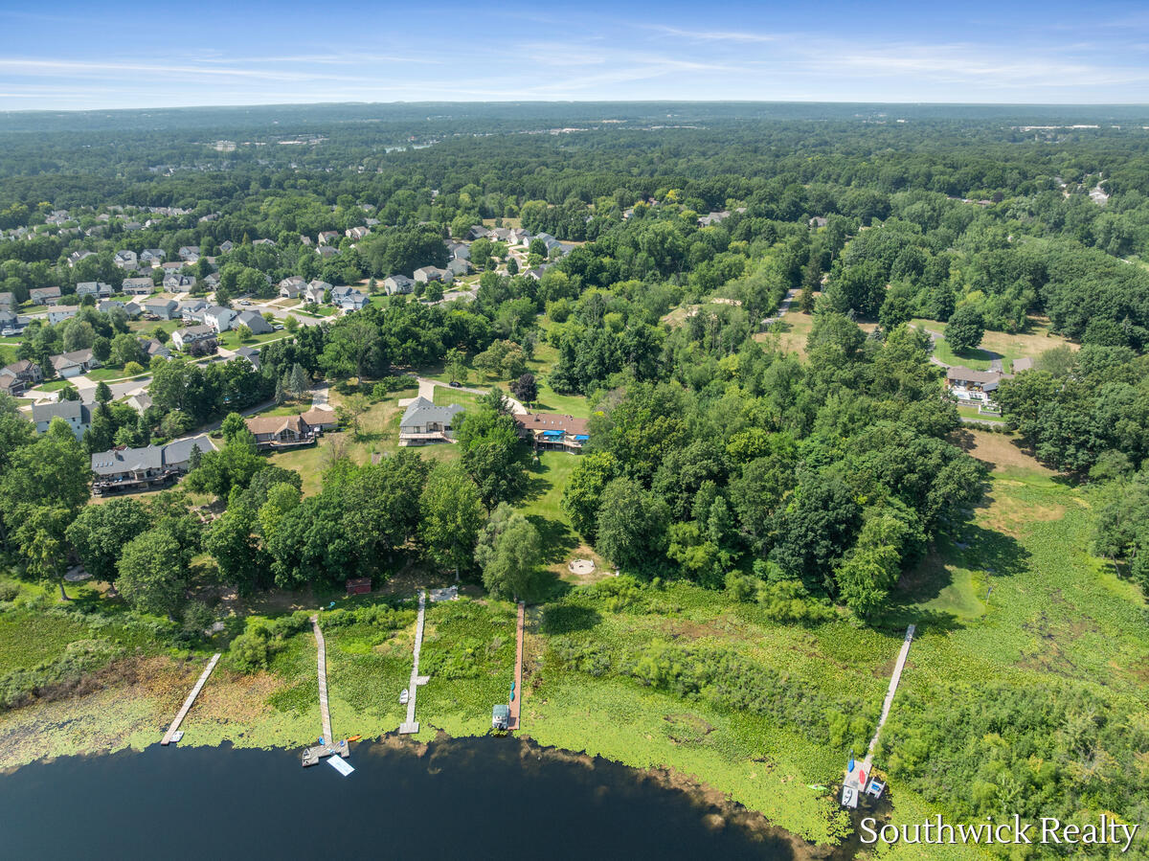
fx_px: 796
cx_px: 574
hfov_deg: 71.6
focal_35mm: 24
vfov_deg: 56.8
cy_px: 430
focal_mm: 12.29
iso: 120
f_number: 2.8
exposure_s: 1/1250
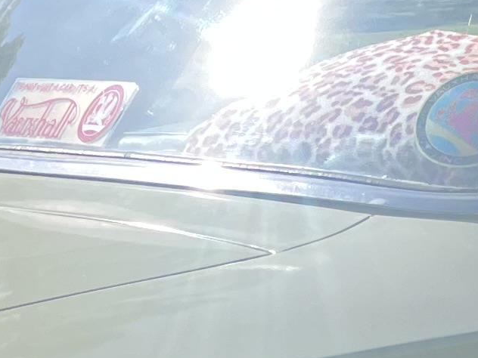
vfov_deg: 8.4
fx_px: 2292
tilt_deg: -22.3
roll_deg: +1.9
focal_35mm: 166
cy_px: 772
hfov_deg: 11.3
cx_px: 795
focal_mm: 5.1
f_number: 1.6
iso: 50
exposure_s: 1/913
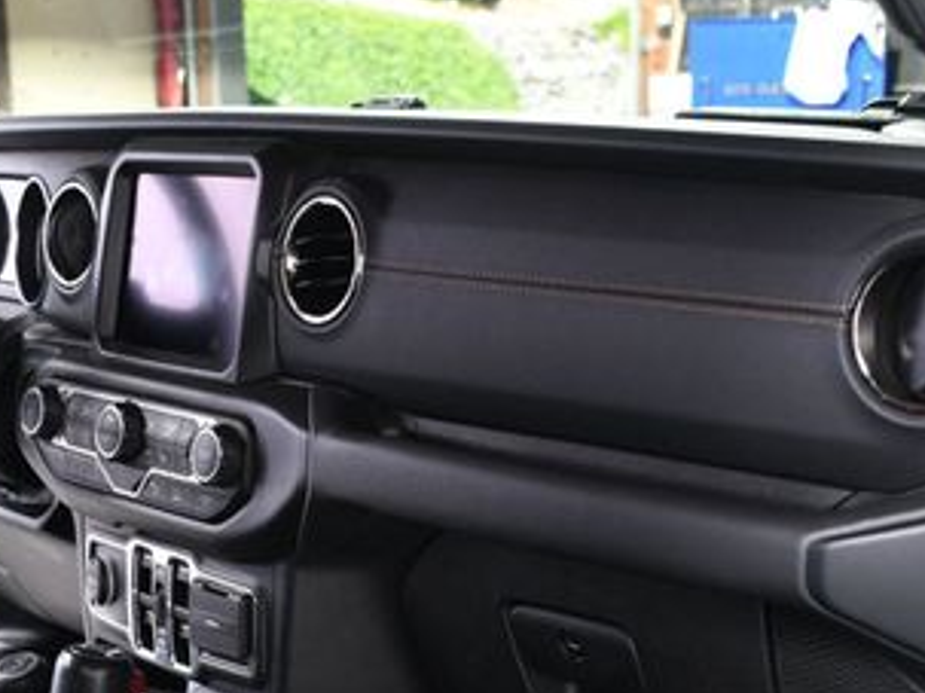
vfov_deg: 20.0
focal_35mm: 73
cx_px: 345
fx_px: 1950
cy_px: 531
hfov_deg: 26.6
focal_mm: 24
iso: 160
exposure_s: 1/160
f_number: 4
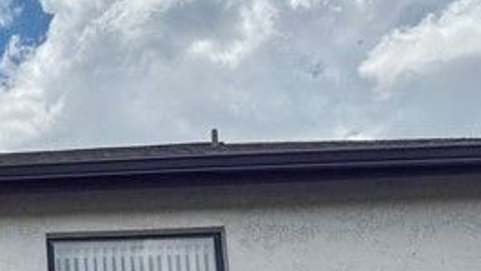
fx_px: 1288
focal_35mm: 101
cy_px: 298
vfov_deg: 11.8
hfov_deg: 18.3
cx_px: -276
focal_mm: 6.76
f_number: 1.78
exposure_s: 1/6711
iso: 80
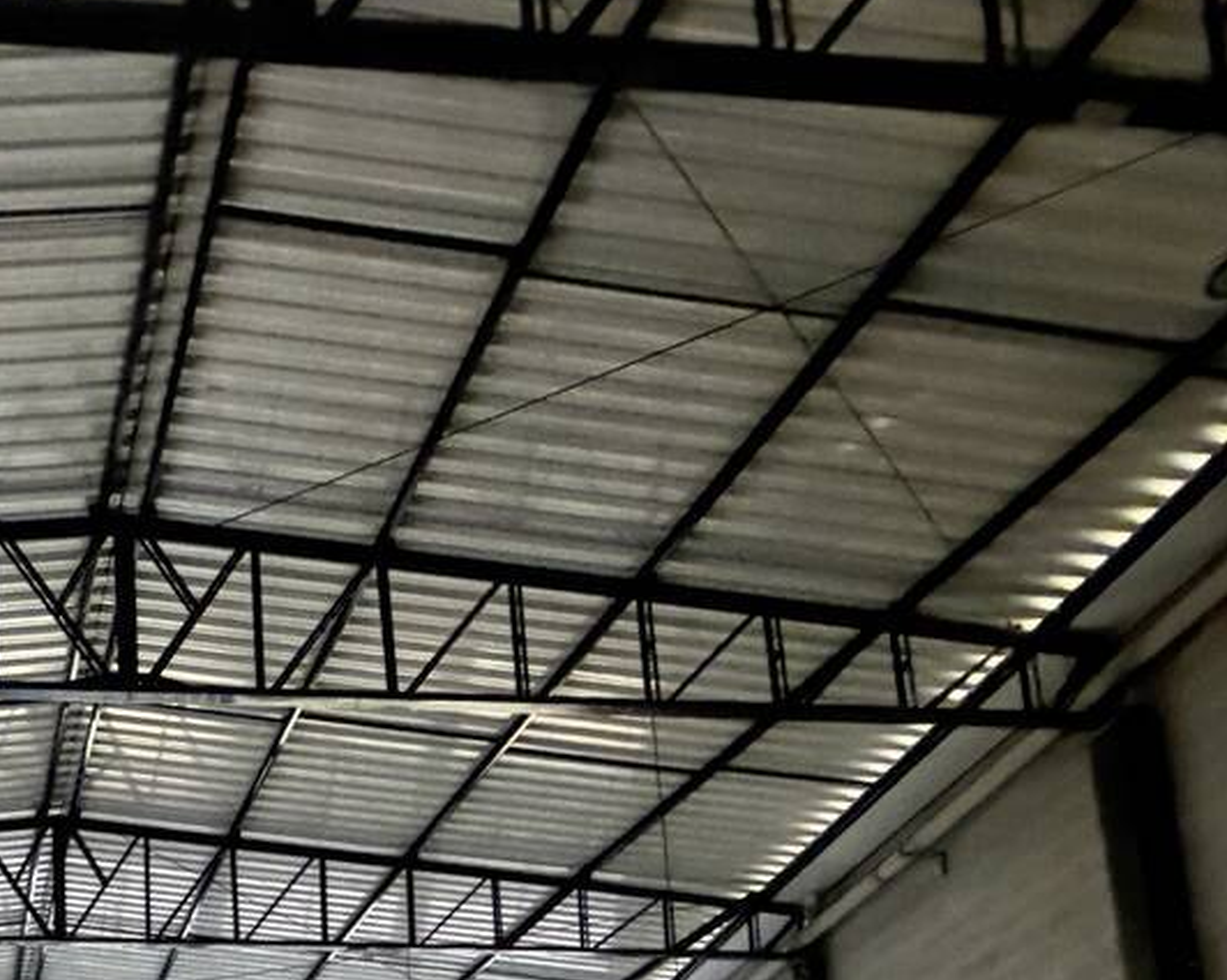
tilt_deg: +10.1
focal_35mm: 37
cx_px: 12
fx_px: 1343
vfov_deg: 32.2
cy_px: 1215
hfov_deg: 42.6
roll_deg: +1.5
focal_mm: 2.22
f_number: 2.2
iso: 800
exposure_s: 1/60
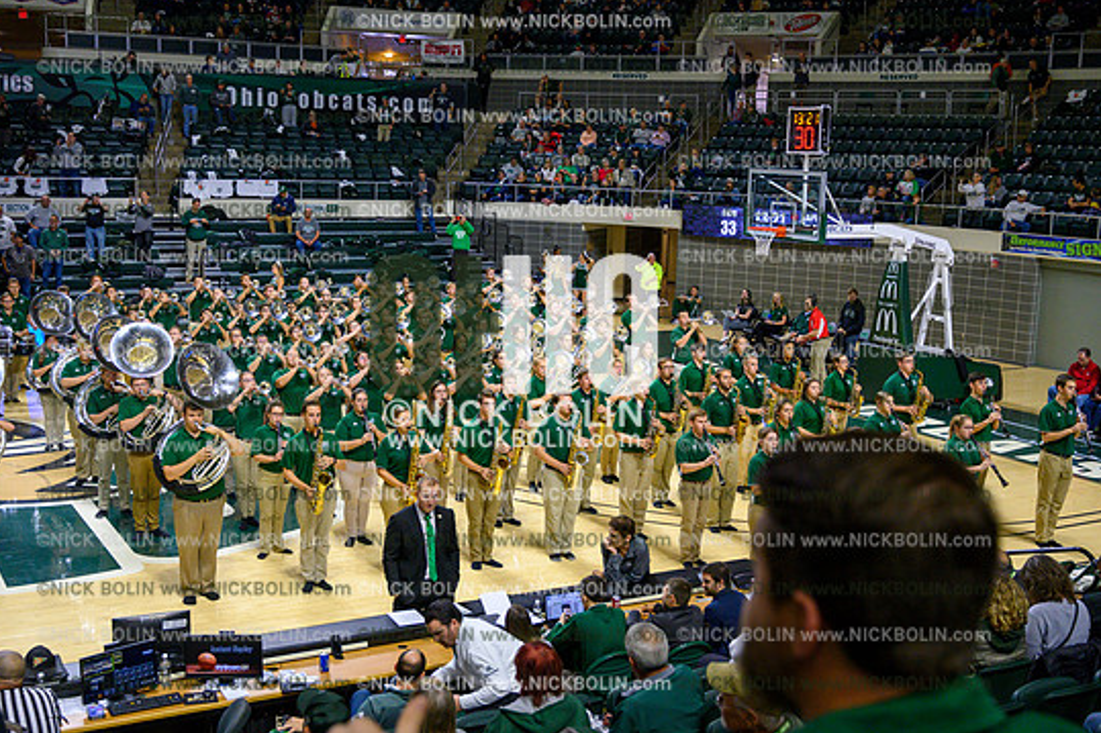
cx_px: 513
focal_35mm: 42
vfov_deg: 31.9
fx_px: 1284
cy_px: 352
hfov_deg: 46.4
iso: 3200
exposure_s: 1/500
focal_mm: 39
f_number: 4.5
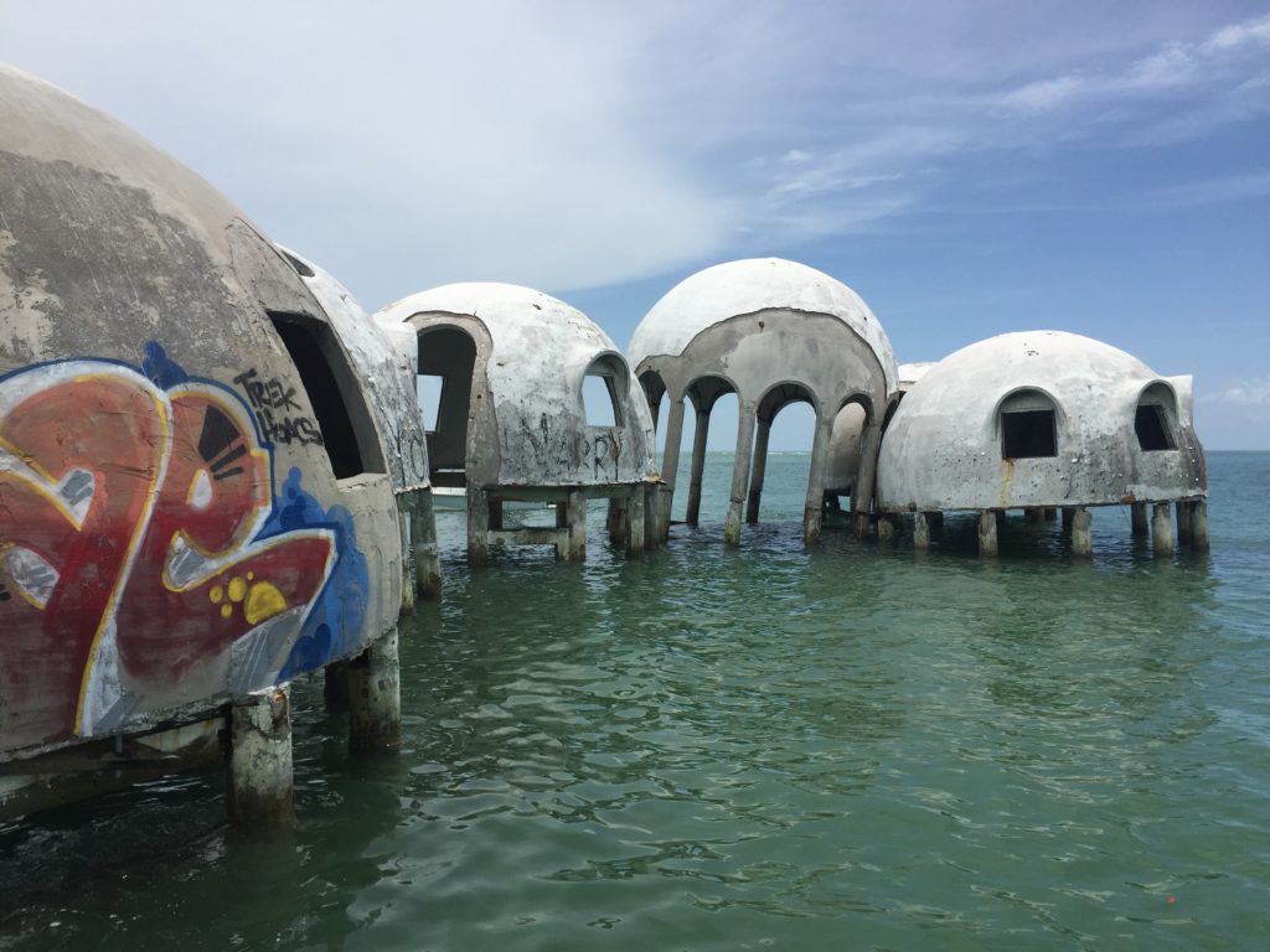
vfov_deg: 48.2
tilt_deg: -2.6
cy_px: 476
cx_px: 635
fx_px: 1064
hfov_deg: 61.7
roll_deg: -2.2
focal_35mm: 29
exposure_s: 1/4405
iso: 32
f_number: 2.2
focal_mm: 4.15
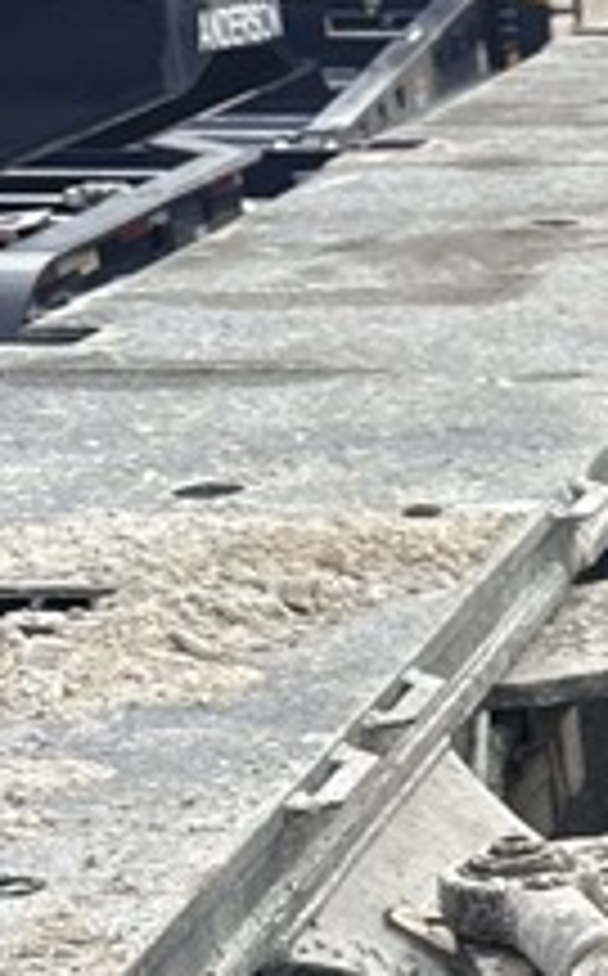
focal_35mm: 140
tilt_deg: -26.2
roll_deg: -0.7
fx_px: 3724
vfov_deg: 14.1
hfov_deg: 8.7
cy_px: 1417
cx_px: 1353
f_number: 1.6
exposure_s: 1/1337
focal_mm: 5.96
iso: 50
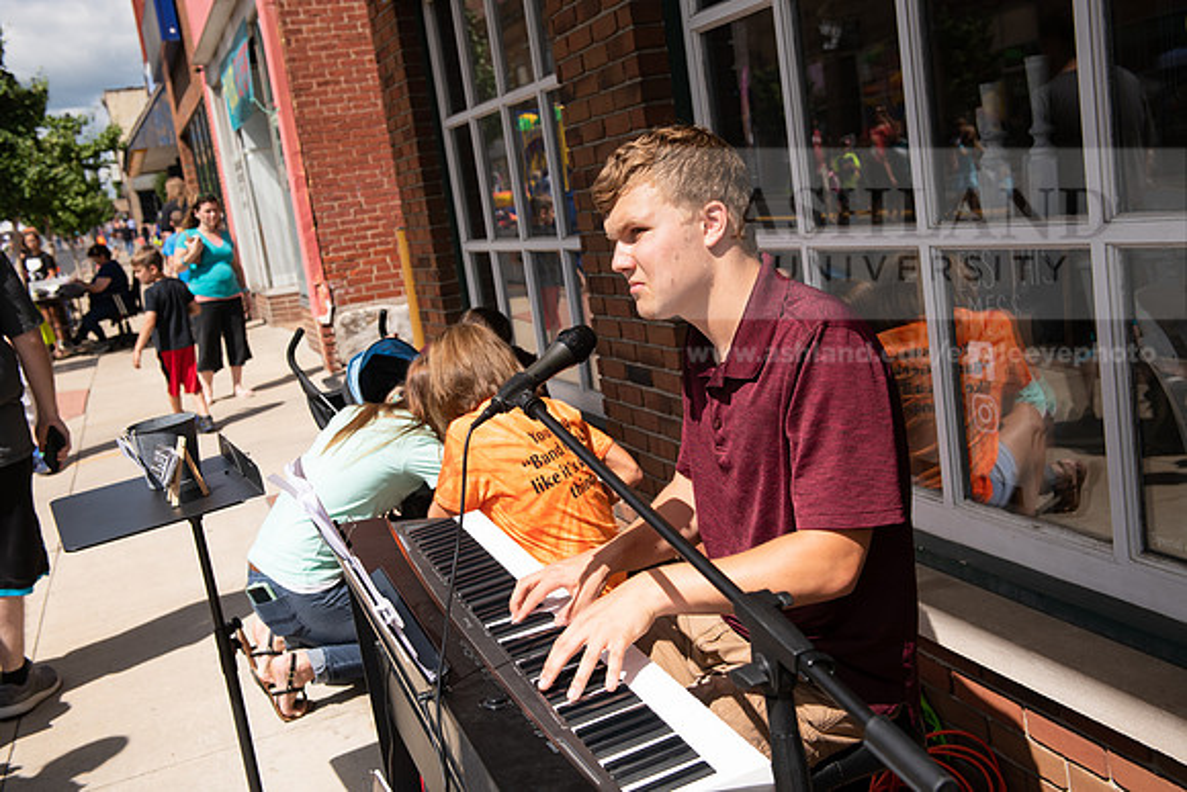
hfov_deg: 50.7
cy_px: 396
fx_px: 1253
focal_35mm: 38
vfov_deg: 35.1
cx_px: 594
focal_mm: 38
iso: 125
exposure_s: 1/400
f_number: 6.3
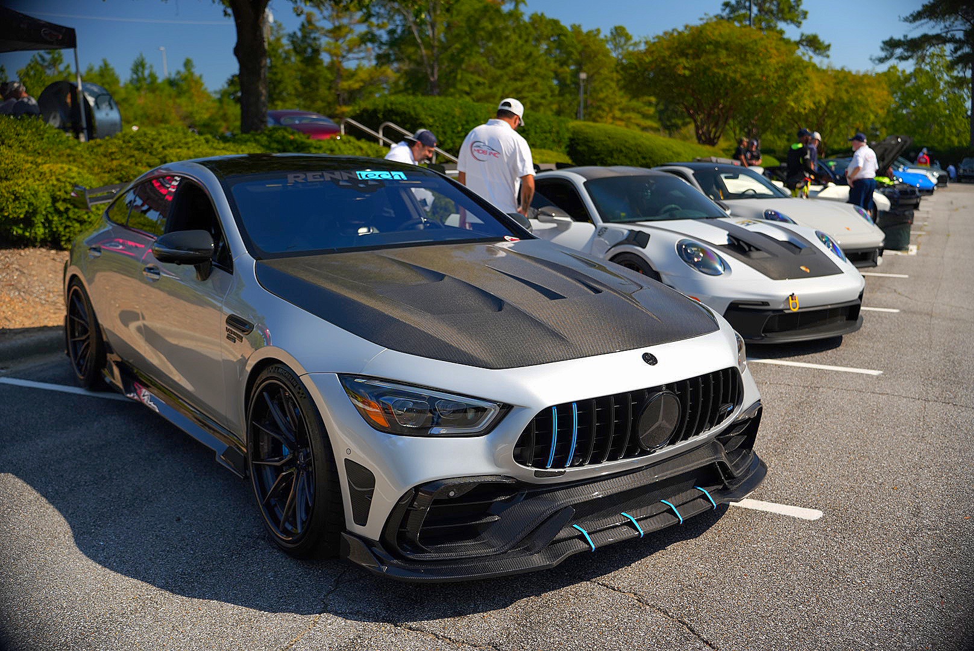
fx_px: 866
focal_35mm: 32
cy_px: 326
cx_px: 487
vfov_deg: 41.2
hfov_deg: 58.7
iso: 640
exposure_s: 1/320
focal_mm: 32
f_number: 3.2
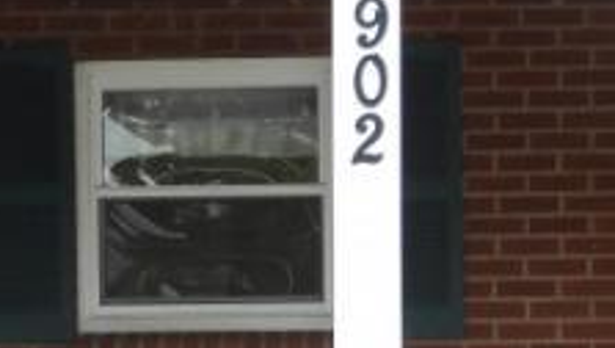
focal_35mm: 225
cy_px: 558
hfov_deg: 9.5
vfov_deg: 5.4
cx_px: 22
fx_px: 3673
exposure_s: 1/50
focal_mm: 8.1
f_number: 4
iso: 100
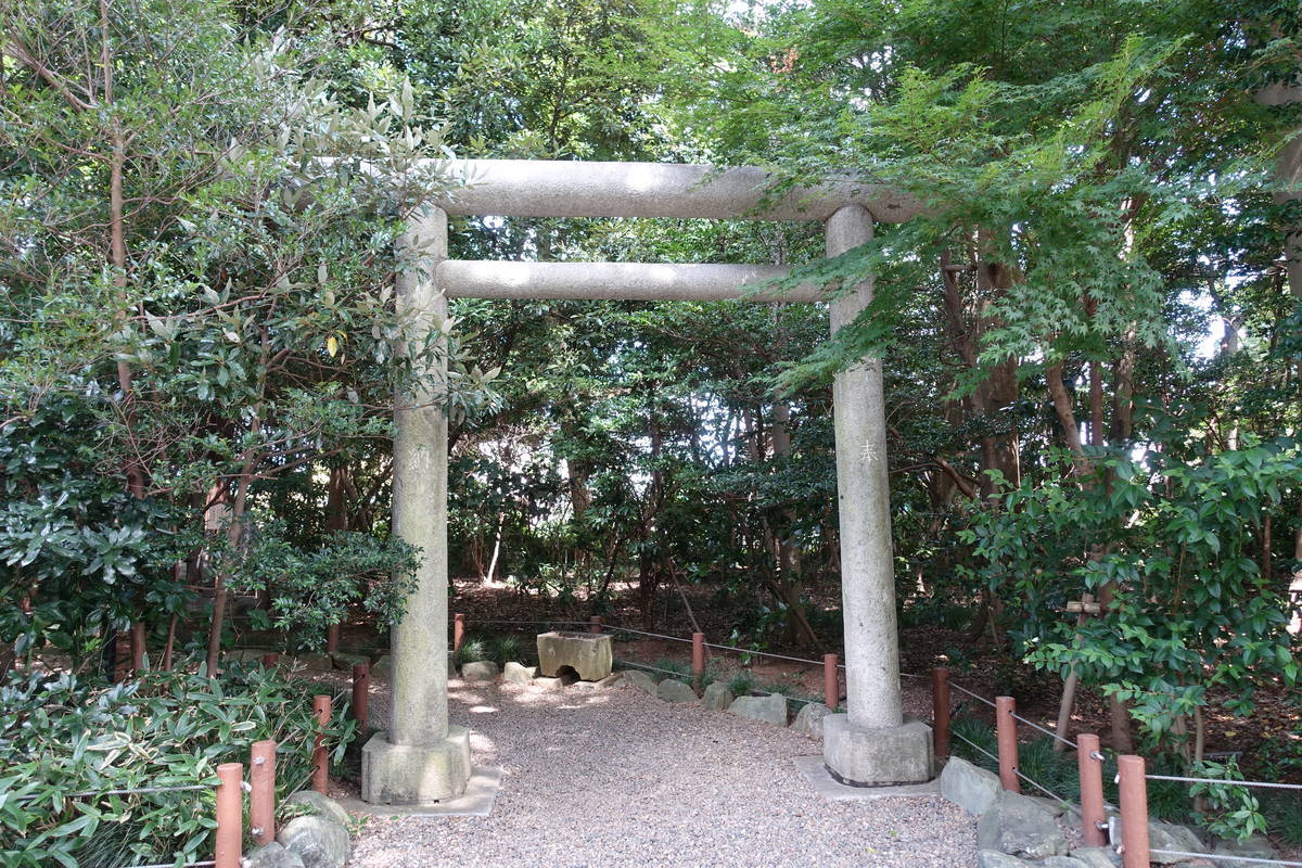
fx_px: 868
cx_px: 651
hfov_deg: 73.7
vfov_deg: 53.1
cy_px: 434
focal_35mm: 24
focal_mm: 8.8
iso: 125
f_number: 2.8
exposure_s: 1/40
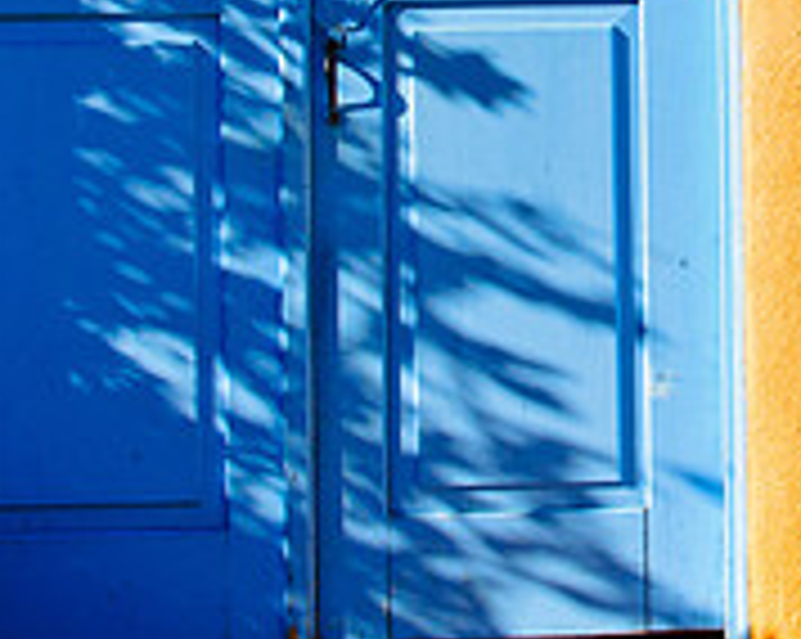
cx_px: 801
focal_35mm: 101
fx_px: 2392
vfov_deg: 15.1
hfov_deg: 18.5
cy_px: 83
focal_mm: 22
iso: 200
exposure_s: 1/45
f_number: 13
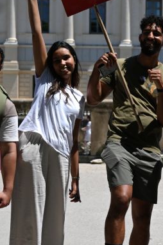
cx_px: 126
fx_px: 638
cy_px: 84
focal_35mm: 94
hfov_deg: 14.5
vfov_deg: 21.6
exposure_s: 1/400
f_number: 4
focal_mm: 35
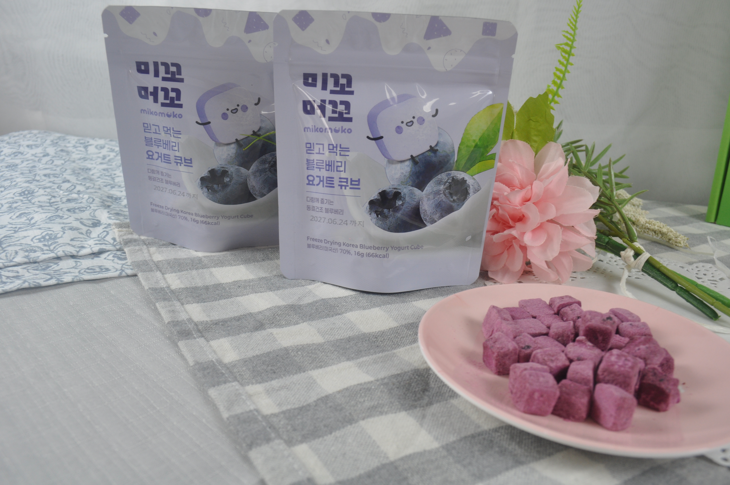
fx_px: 608
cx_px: 365
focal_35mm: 30
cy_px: 242
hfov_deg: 62.0
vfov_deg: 43.5
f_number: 9
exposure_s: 1/80
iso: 400
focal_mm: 20
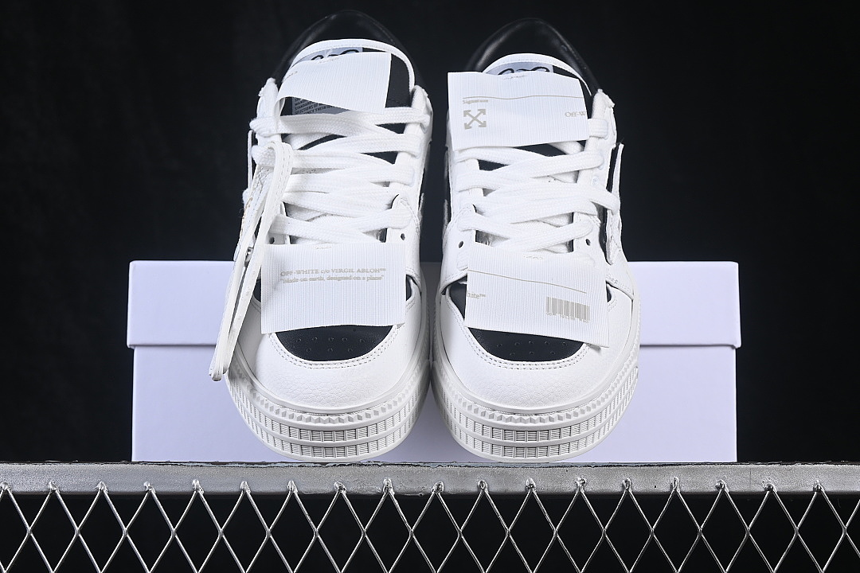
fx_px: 1792
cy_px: 286
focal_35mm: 75
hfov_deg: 27.0
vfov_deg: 18.2
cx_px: 430
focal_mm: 50
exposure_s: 1/80
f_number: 8
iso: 160
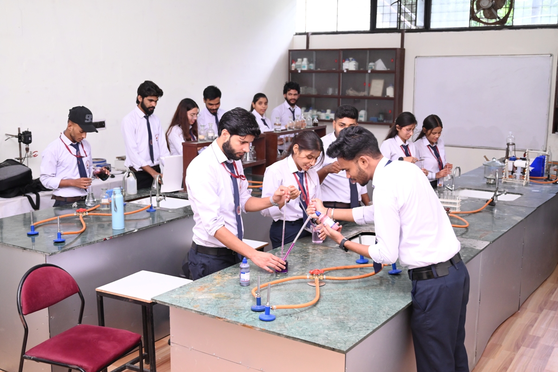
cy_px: 186
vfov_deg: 32.7
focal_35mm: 41
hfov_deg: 47.4
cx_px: 279
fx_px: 636
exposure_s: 1/125
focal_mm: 41
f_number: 4
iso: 2500
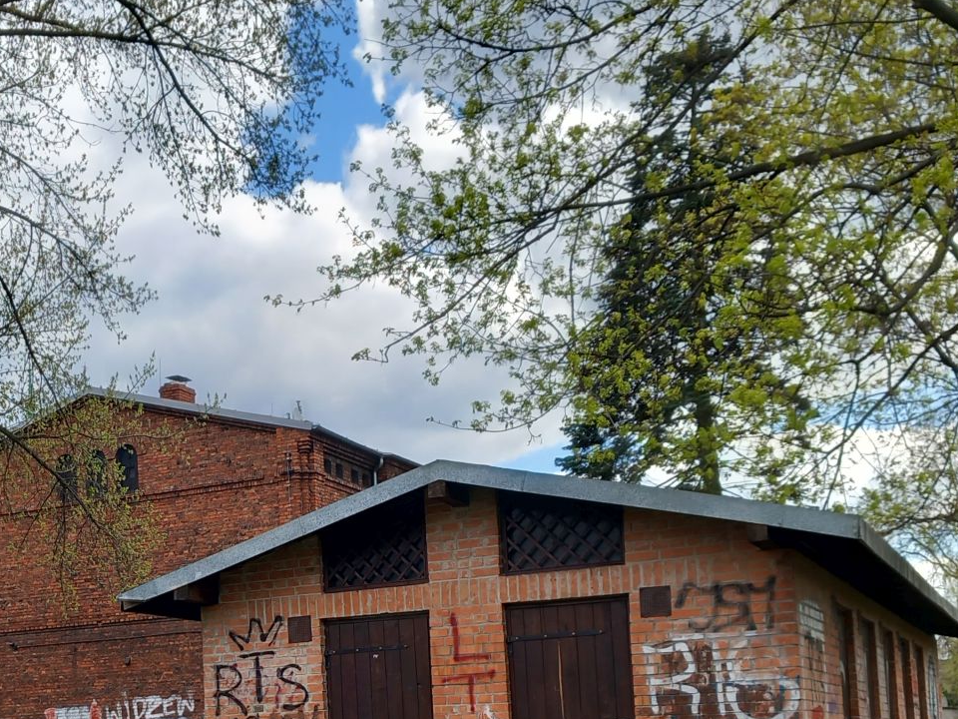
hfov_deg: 34.3
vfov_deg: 26.2
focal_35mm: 54
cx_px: 173
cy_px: 635
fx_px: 1494
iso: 20
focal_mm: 4
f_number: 1.8
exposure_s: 1/204
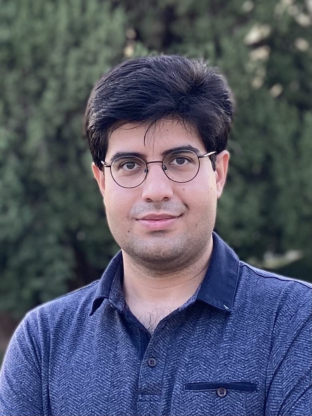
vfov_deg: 67.3
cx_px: 156
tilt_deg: +13.3
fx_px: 313
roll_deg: +1.3
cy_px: 208
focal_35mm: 26
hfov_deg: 53.1
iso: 40
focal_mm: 4.25
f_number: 1.8
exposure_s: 1/121
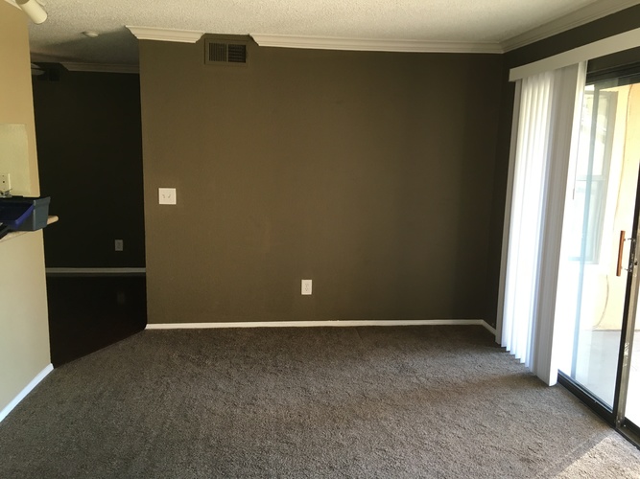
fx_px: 536
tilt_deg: -11.1
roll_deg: -1.2
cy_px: 240
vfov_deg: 48.2
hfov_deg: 61.7
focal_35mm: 29
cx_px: 320
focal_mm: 4.15
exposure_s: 1/30
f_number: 2.2
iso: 40
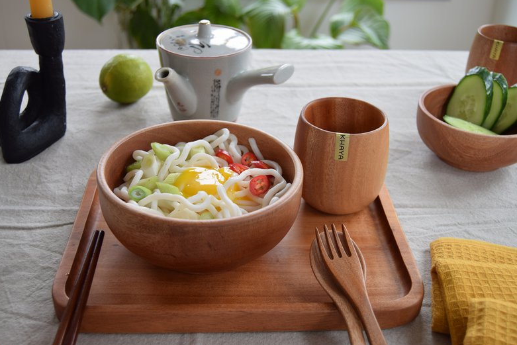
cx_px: 263
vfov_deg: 31.2
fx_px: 618
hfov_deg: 45.4
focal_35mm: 43
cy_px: 170
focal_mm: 28
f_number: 4.5
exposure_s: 1/20
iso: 200
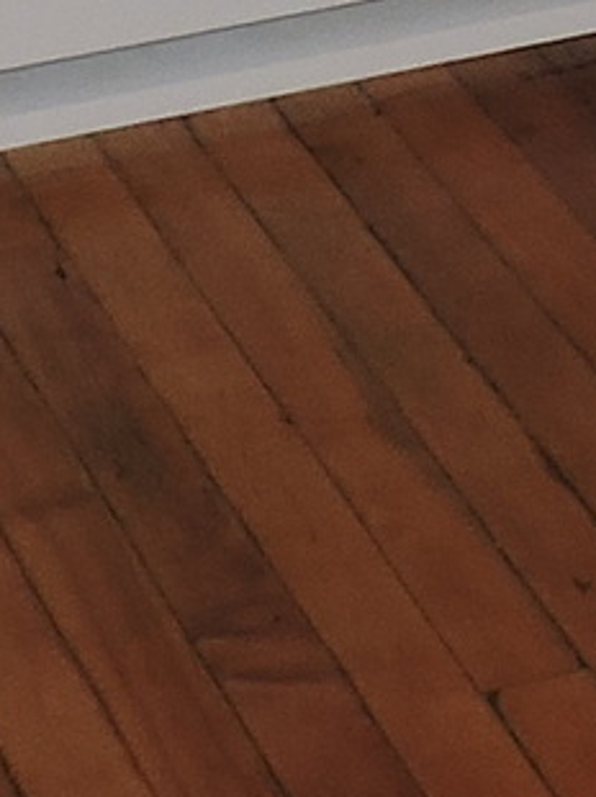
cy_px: -728
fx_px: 5471
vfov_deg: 8.0
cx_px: 1744
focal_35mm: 238
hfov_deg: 5.8
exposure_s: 1/80
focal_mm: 4.3
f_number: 3
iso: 100
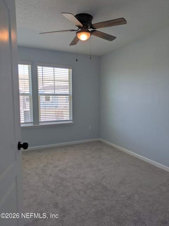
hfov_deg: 54.9
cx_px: 84
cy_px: 113
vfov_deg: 69.4
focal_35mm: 25
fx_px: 163
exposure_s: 1/224
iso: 42
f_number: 1.89
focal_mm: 5.43
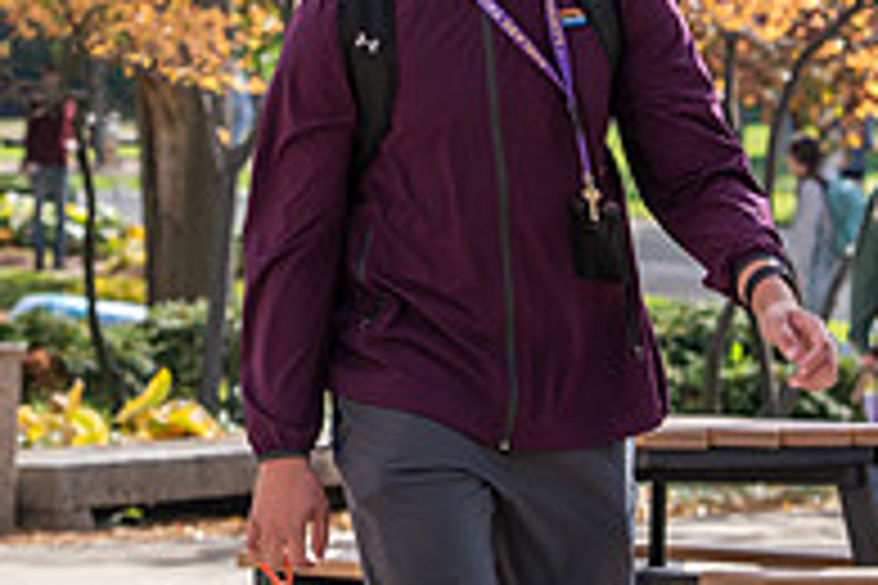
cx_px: 180
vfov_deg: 4.8
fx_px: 6902
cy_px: -191
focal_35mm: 283
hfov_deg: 7.3
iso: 250
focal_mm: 95
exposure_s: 1/320
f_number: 5.6
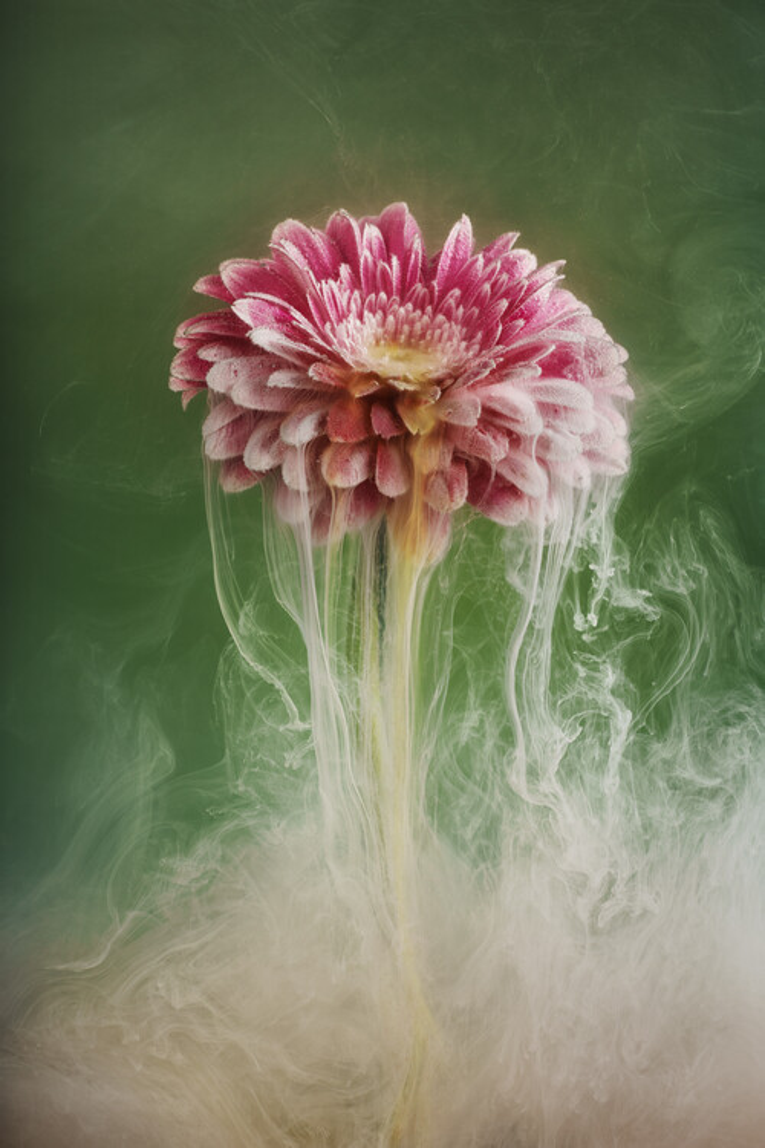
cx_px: 382
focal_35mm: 180
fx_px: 5737
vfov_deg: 11.4
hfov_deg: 7.6
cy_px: 574
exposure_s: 1/200
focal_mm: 180
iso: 50
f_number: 16
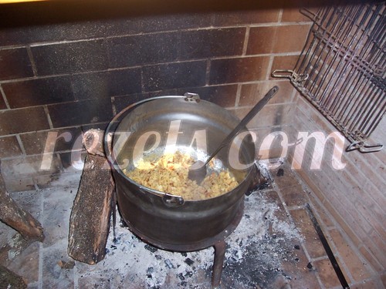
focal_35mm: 34
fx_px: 379
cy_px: 144
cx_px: 193
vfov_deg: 41.8
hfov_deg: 54.0
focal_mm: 5.6
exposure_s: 1/60
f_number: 2.7
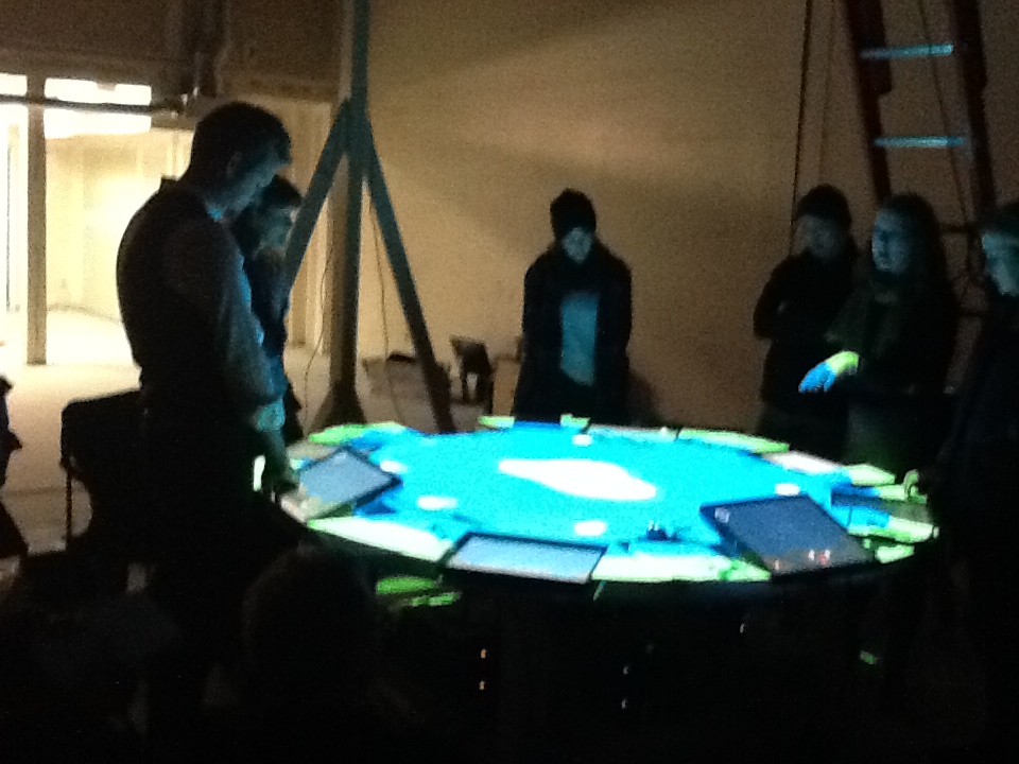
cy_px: 382
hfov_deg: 42.9
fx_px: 1295
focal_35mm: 44
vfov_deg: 32.9
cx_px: 510
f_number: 2.4
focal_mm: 2.03
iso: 500
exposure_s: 1/15
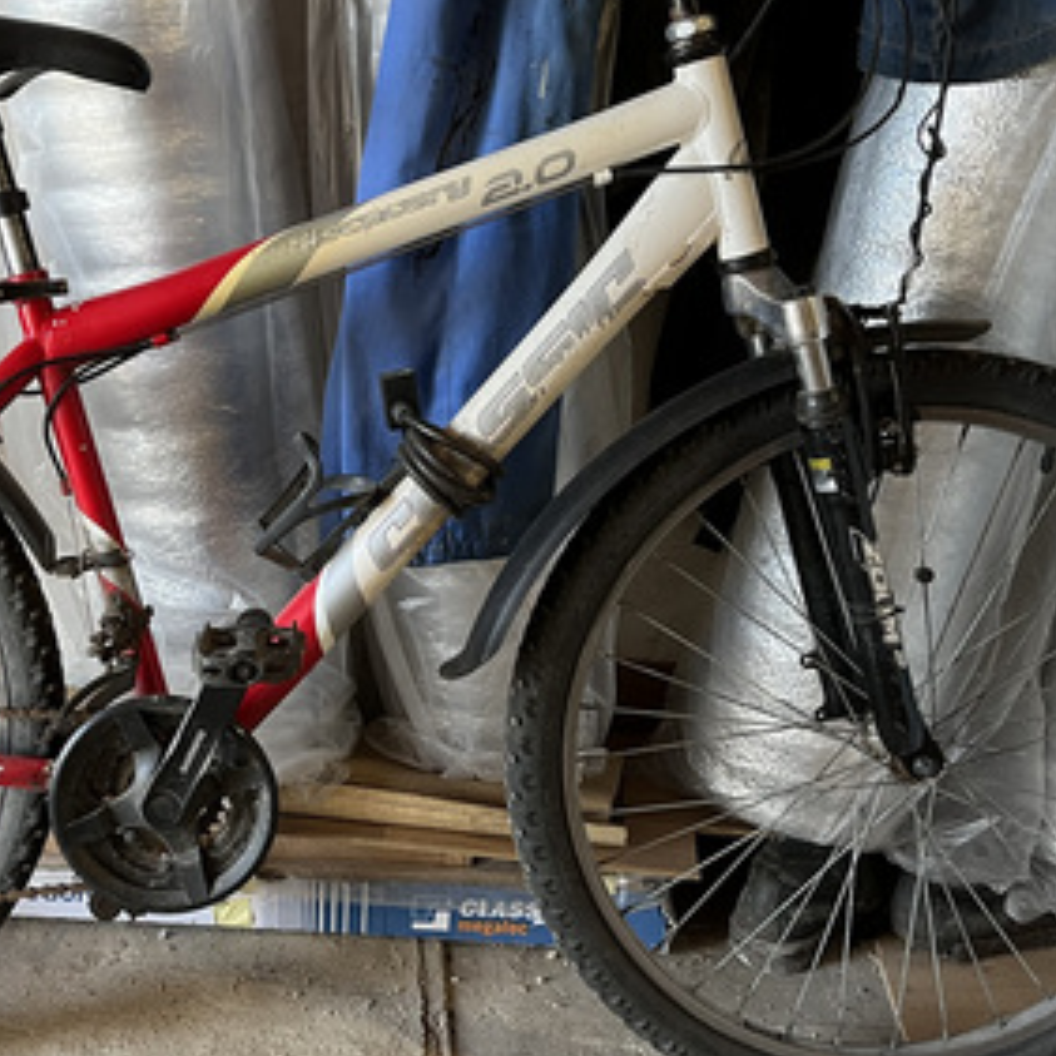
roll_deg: -1.3
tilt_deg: -21.4
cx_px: 323
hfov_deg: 34.2
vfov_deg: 34.7
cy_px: 564
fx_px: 1691
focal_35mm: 49
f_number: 1.6
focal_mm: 5.1
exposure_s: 1/75
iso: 125
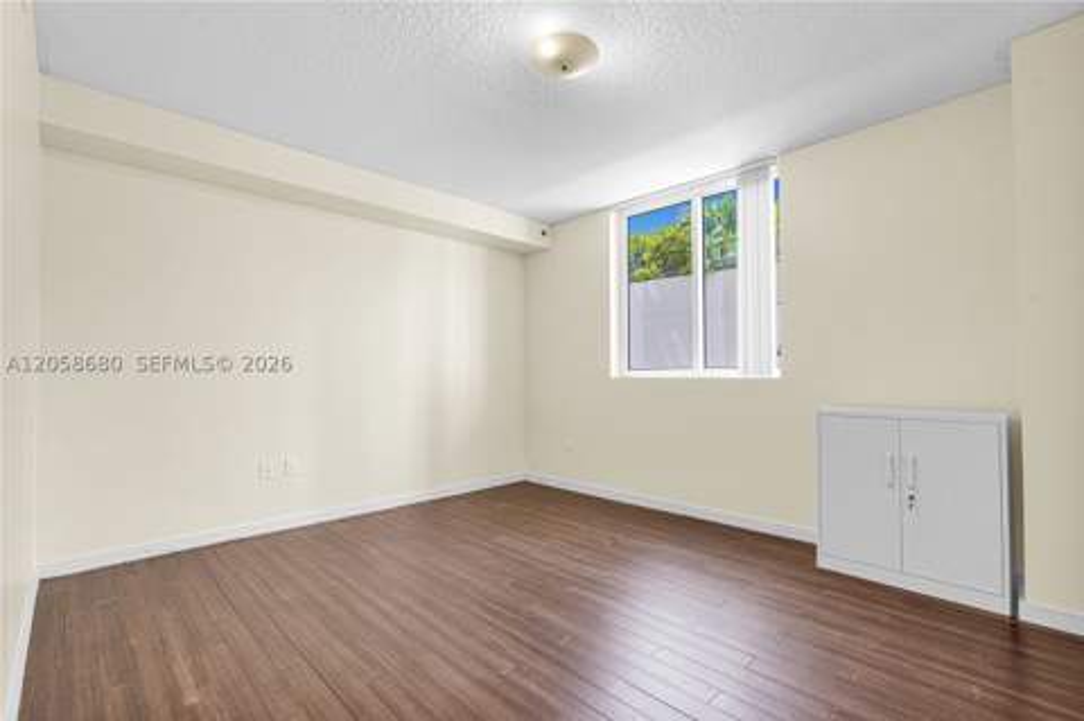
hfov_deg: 96.8
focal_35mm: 16
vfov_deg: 73.6
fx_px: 481
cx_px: 542
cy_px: 360
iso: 2000
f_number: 9
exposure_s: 1/30
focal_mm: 16
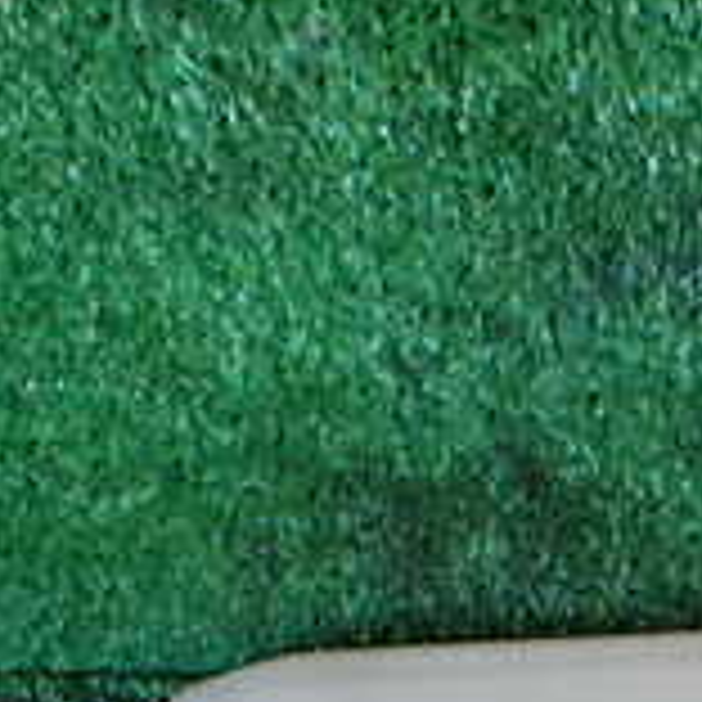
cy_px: 882
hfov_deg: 15.1
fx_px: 2340
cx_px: 1197
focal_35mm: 102
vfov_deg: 16.3
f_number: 2.3
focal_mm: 5.4
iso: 320
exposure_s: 1/125
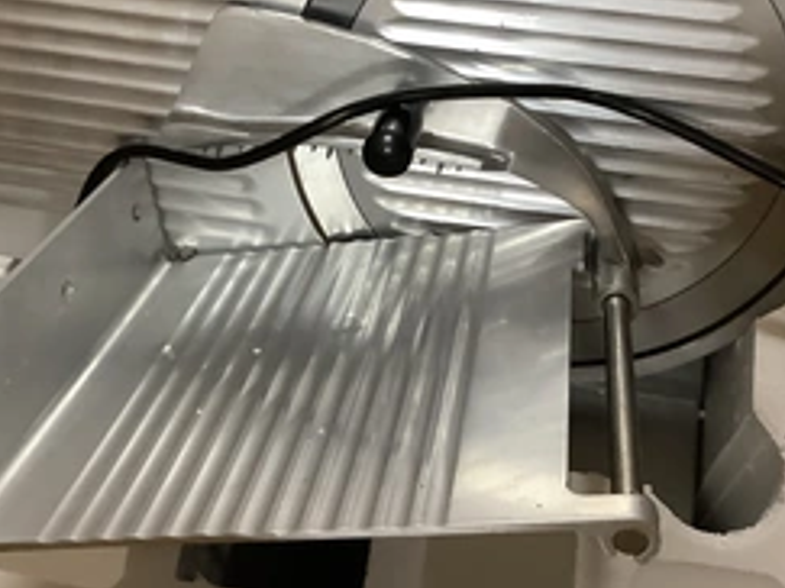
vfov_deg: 28.4
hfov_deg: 37.4
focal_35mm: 51
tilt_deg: -62.3
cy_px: 220
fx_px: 1156
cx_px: 330
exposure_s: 1/60
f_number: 2.4
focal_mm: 3.3
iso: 250
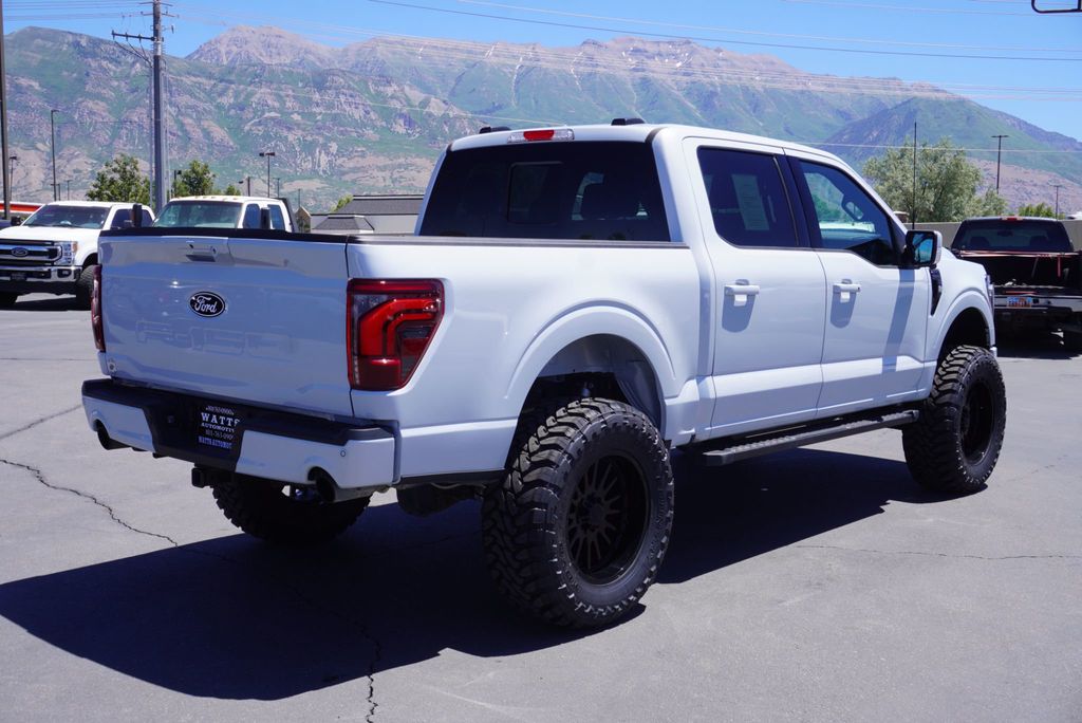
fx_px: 1218
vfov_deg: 33.1
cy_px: 362
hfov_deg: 47.9
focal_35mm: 40
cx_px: 541
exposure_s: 1/125
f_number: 10
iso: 100
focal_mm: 27
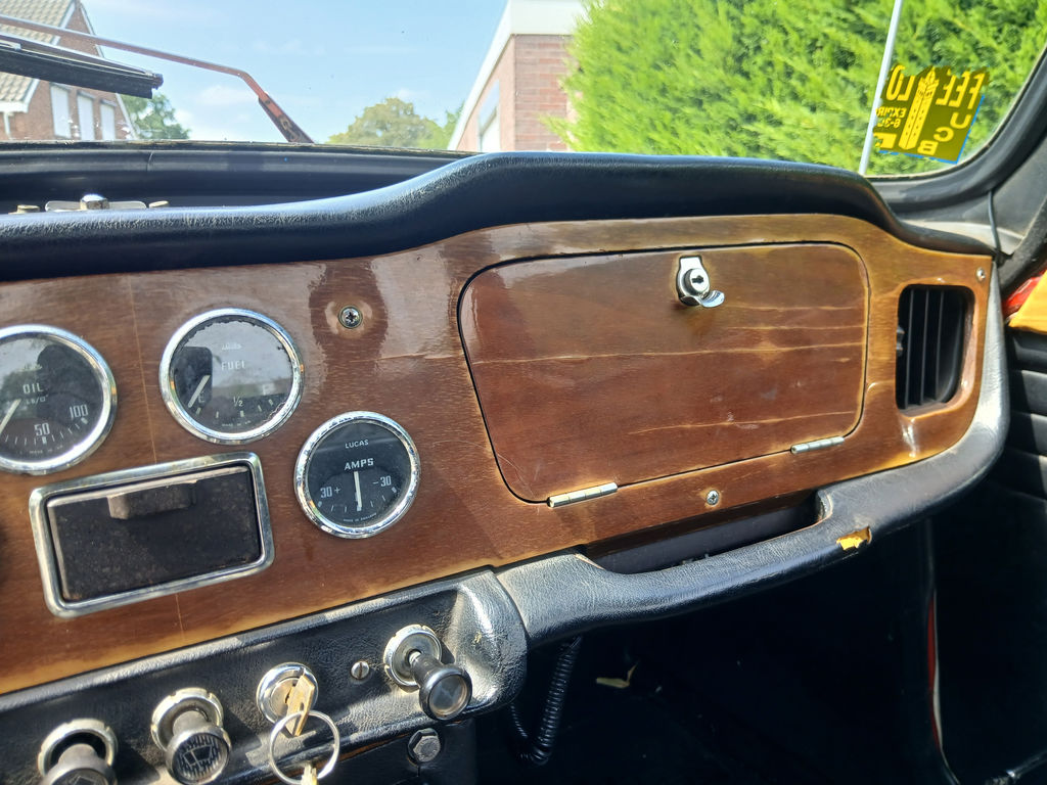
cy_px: 392
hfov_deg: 67.3
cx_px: 524
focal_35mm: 26
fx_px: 786
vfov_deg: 53.1
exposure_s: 1/100
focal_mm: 3.98
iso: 40
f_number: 1.8
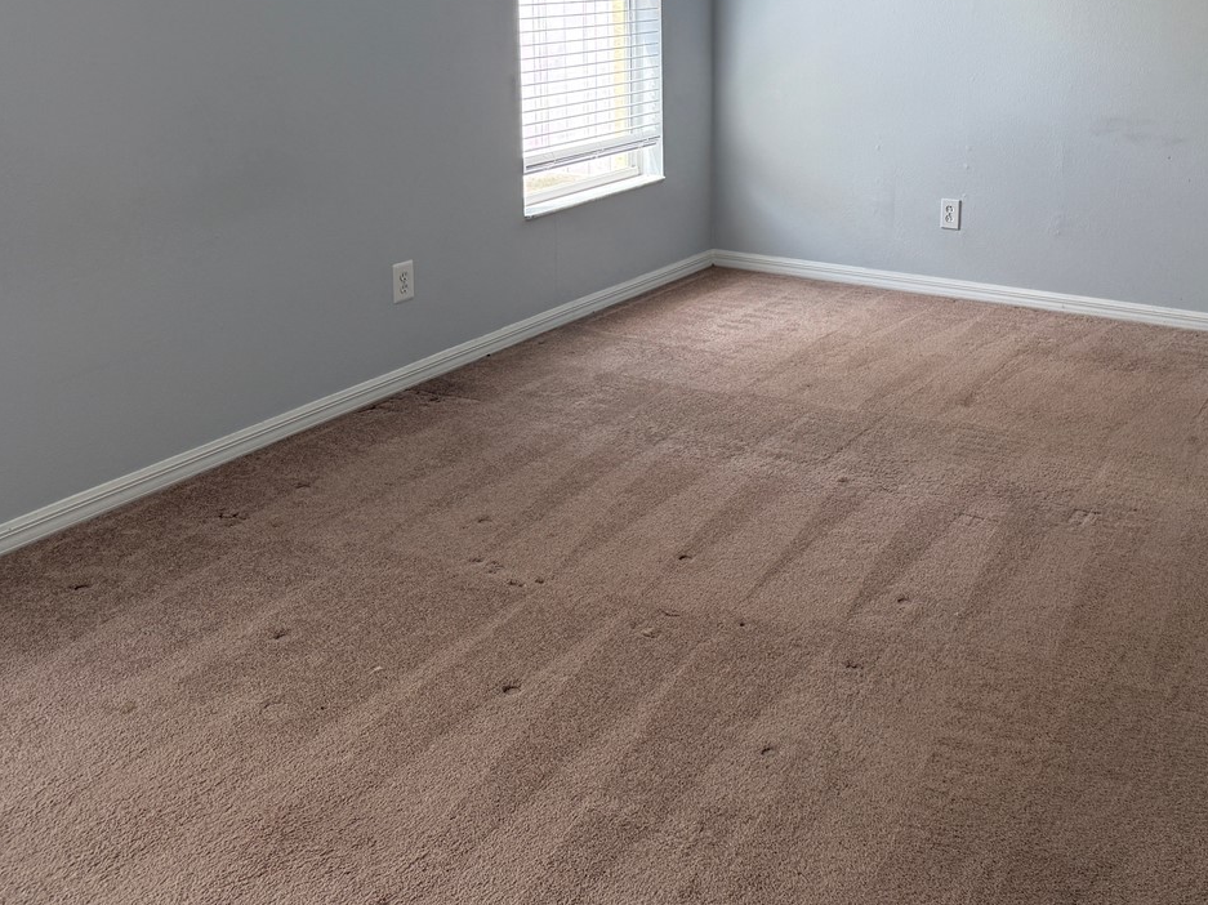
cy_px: 197
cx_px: 904
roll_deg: -1.8
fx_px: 1430
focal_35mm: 41
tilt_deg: -10.2
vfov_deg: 34.2
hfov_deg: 44.3
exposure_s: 1/233
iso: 125
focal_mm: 6.76
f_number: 1.78
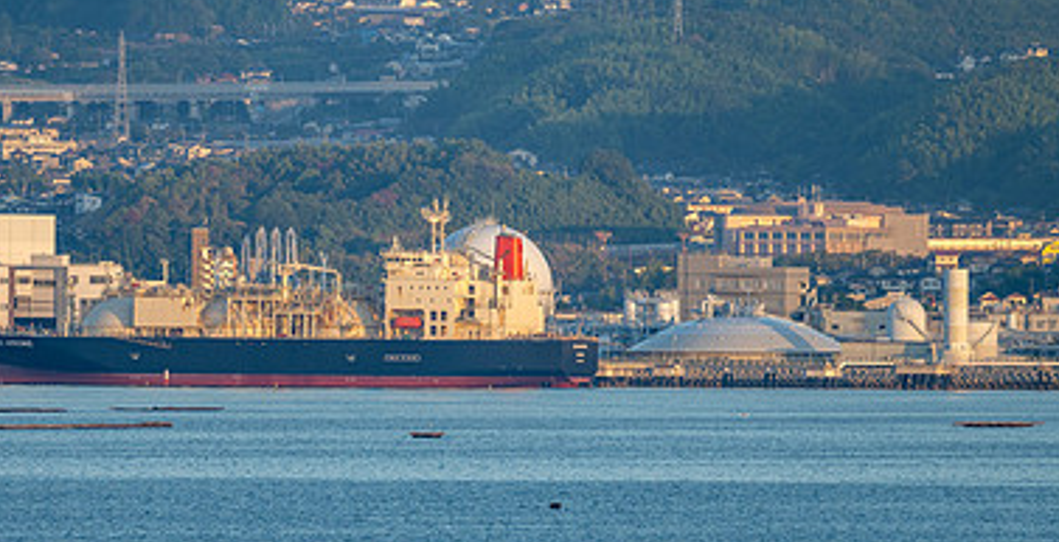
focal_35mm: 681
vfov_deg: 1.7
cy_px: 316
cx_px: 384
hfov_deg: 3.2
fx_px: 18724
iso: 640
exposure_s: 1/500
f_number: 5.6
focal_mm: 400
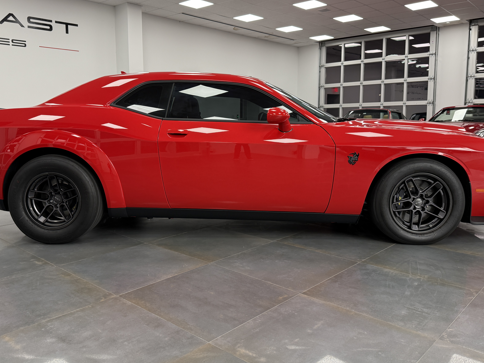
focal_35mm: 30
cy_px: 164
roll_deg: +0.2
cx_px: 226
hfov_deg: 59.9
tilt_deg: -6.1
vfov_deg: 46.7
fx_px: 419
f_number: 1.78
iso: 160
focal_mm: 6.76
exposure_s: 1/120
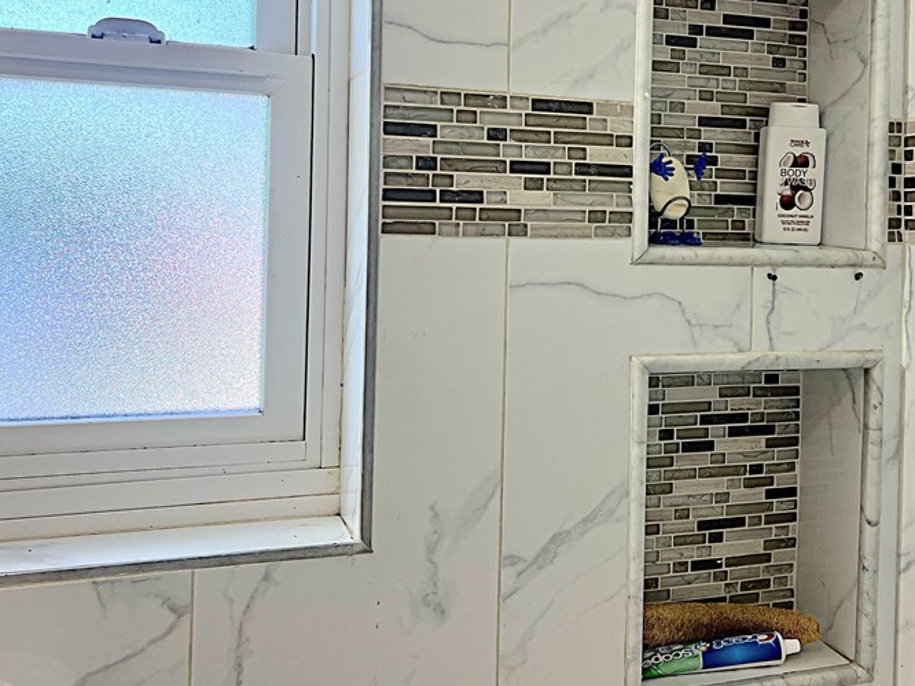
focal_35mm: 40
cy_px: 225
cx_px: 596
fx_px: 1057
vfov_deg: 35.6
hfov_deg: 46.2
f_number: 1.5
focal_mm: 5.7
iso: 40
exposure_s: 1/184
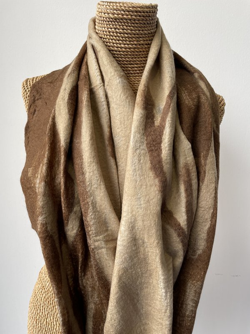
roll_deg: +0.4
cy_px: 167
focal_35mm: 26
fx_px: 250
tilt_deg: -6.9
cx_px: 125
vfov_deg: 67.3
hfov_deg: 53.1
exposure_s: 1/100
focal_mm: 4.2
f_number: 1.6
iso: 40
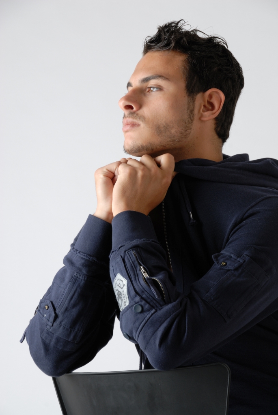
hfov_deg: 8.2
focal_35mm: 168
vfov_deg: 12.2
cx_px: 139
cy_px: 208
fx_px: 1941
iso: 125
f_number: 13
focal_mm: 112
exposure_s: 1/125
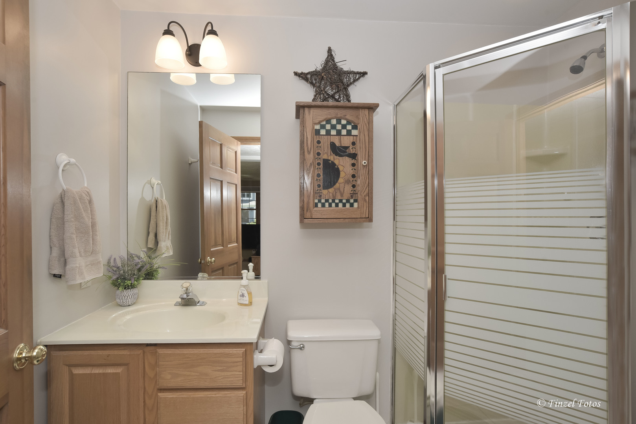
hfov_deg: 90.0
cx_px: 318
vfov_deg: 67.4
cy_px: 212
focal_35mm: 18
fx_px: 318
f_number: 8
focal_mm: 18
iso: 400
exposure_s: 1/80
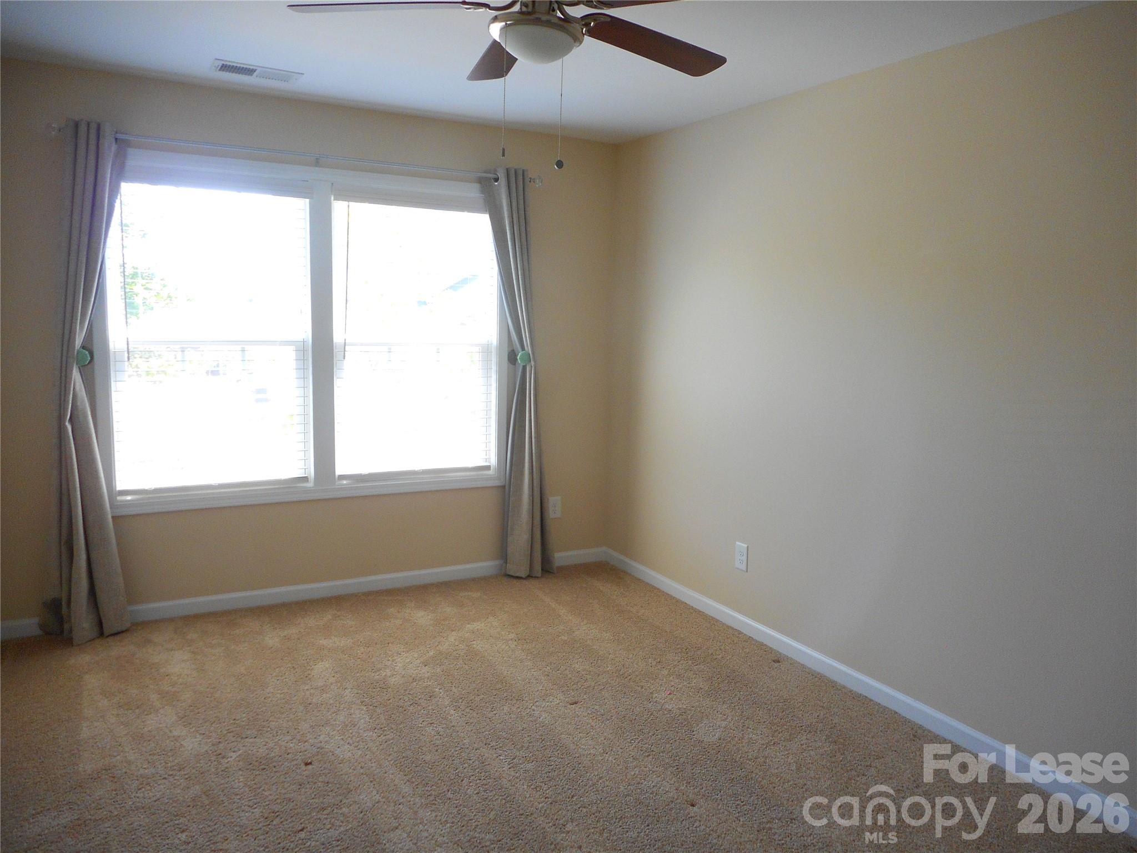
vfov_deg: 54.9
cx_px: 568
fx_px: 821
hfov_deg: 69.4
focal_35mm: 25
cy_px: 426
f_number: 3.7
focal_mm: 4.5
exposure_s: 1/30
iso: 125
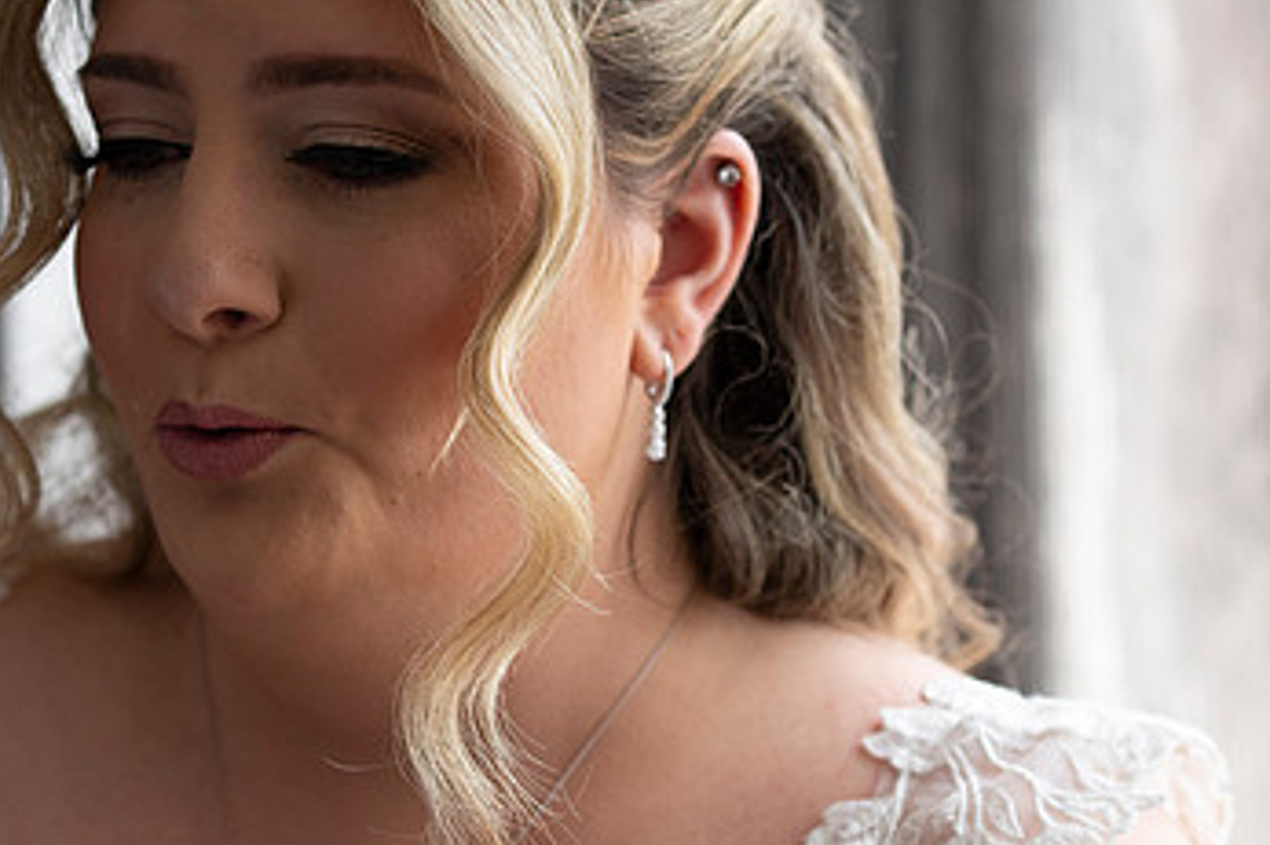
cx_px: 410
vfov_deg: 9.6
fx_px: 5007
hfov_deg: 14.4
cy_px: 333
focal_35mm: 142
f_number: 4
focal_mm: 85
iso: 1600
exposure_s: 1/800
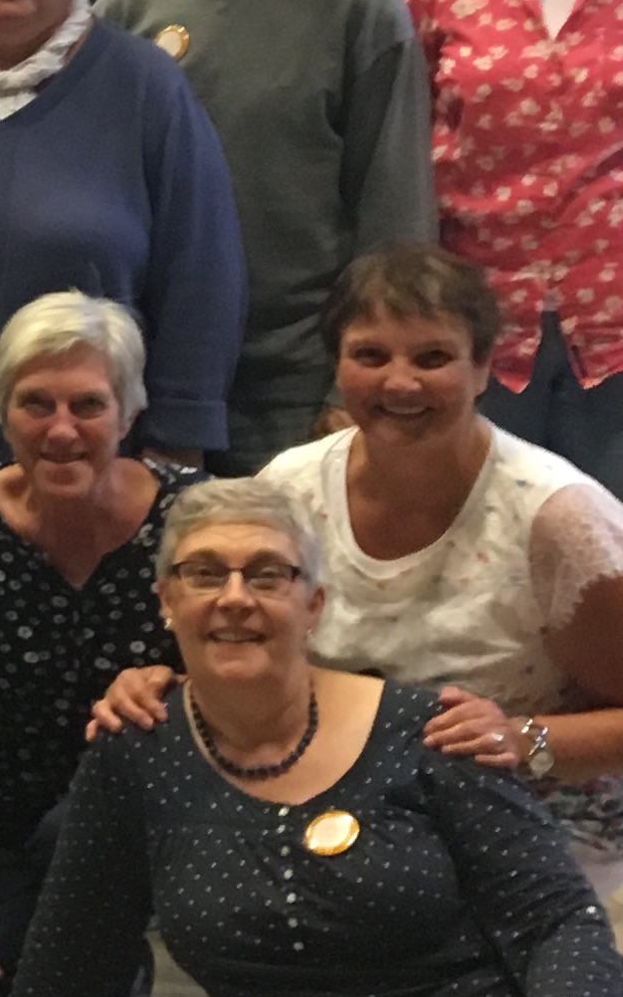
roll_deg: +0.2
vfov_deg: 16.6
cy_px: 277
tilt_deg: -6.1
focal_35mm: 125
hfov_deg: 9.6
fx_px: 3396
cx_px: -703
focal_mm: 4.15
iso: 160
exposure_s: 1/33
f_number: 2.2
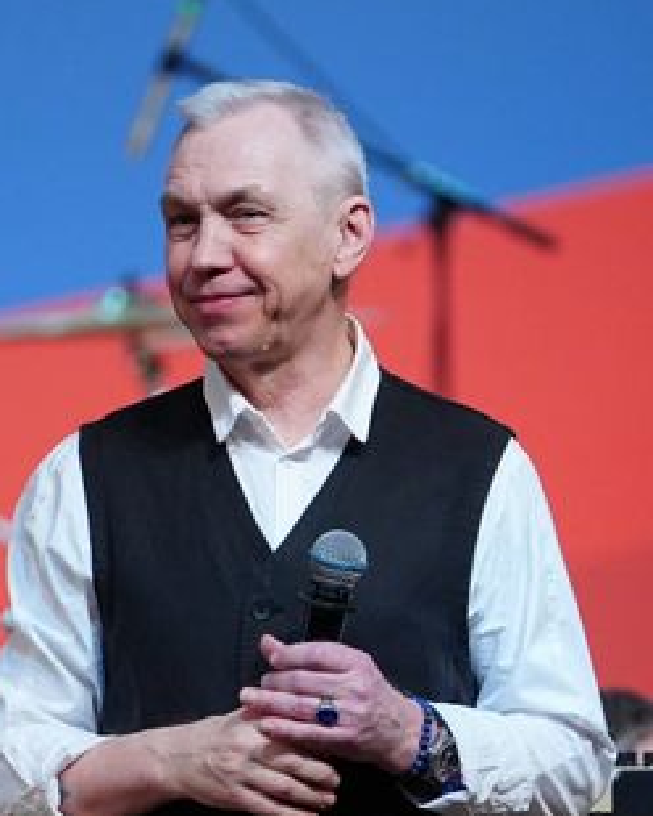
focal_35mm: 634
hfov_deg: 2.4
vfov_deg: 3.1
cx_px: 394
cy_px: 500
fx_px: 15316
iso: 3200
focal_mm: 200
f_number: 2.8
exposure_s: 1/800
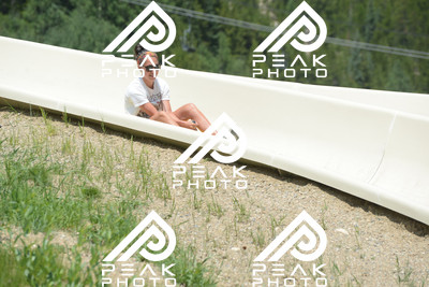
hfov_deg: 10.5
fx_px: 2324
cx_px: 214
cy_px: 144
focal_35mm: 195
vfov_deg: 7.0
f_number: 6.3
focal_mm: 195
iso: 200
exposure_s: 1/640
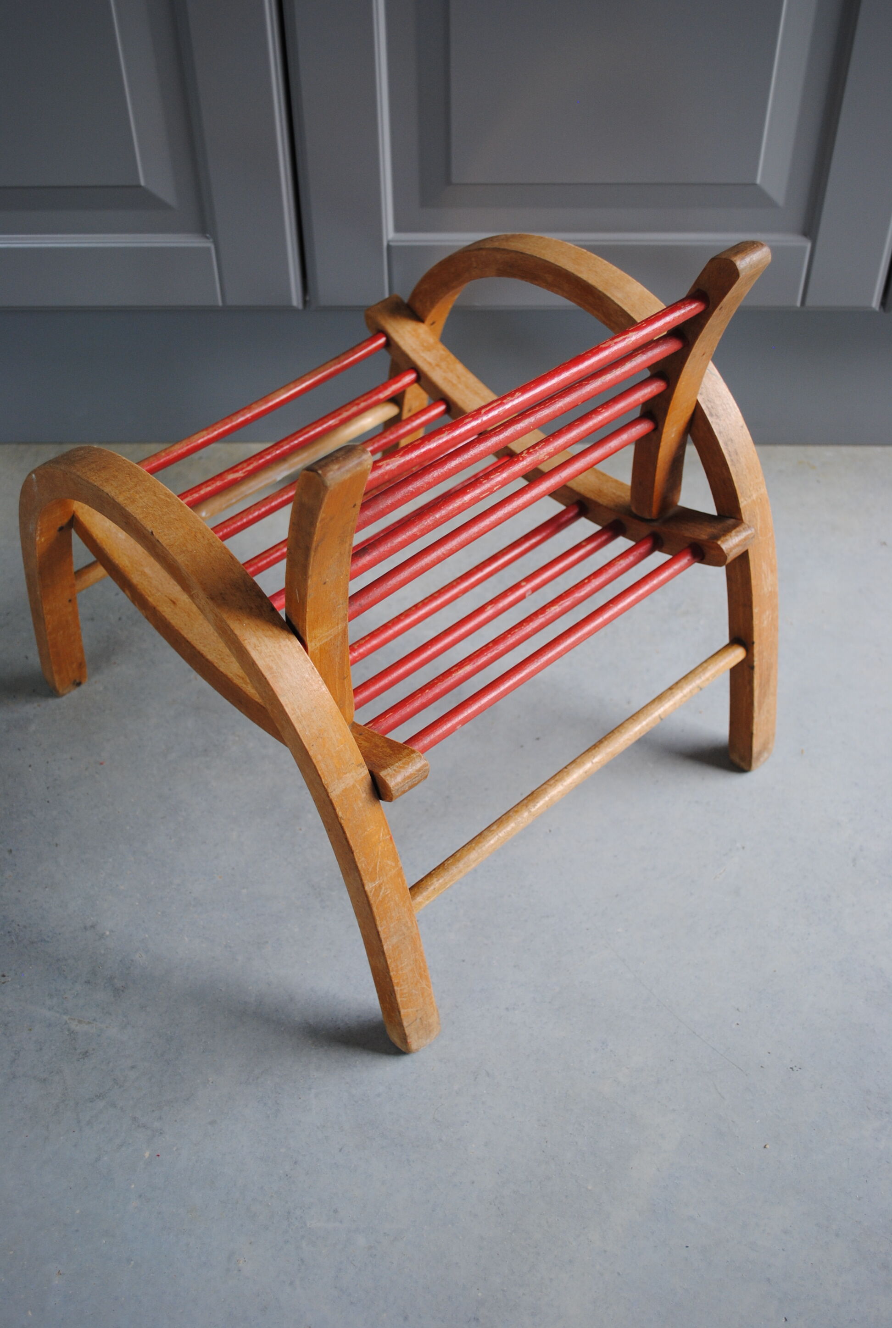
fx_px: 1443
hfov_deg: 34.4
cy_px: 664
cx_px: 446
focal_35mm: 39
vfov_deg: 49.5
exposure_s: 1/80
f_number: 4.5
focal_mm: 26
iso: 200
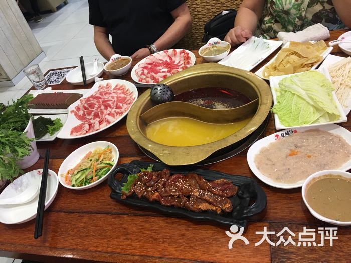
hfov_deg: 61.7
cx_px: 176
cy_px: 132
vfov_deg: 48.2
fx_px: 294
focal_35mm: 29
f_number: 2.2
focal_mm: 4.15
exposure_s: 1/33
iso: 64
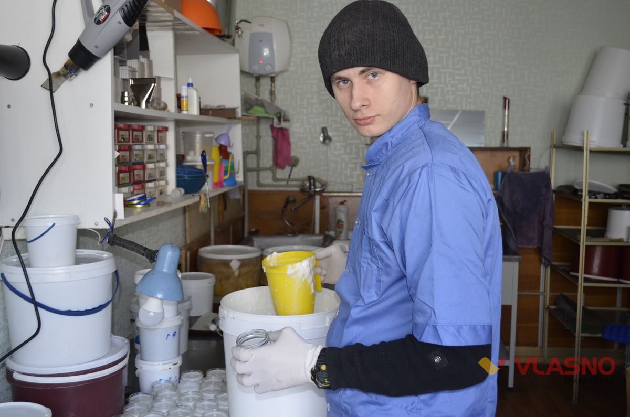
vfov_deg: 34.1
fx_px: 681
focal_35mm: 39
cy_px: 208
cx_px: 315
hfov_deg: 49.6
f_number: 4.2
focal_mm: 26
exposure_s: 1/60
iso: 800
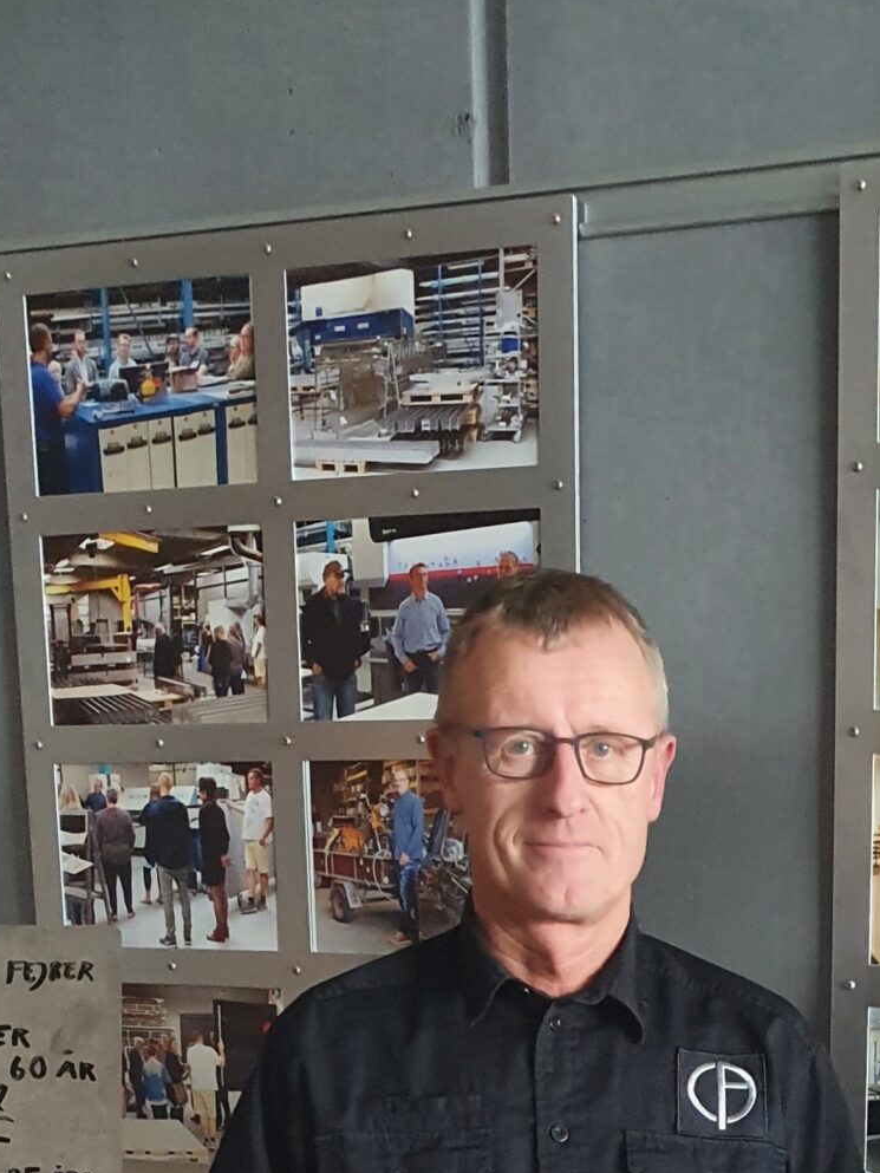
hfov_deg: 21.7
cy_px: 1469
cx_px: 684
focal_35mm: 67
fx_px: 2271
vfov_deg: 25.5
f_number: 1.5
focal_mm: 4.32
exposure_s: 1/50
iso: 500
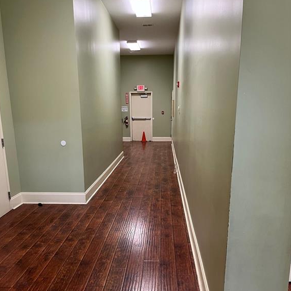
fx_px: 295
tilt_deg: -15.2
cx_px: 145
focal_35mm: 31
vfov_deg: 52.0
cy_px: 182
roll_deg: +0.1
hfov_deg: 52.5
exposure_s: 1/60
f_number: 1.6
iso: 125
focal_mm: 5.1
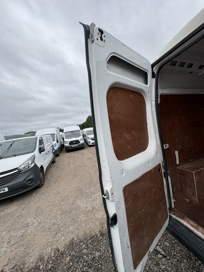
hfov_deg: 85.7
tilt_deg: +2.6
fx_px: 110
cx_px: 102
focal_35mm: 14
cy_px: 136
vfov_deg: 102.1
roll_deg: +2.4
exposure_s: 1/932
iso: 50
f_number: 2.2
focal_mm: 2.22
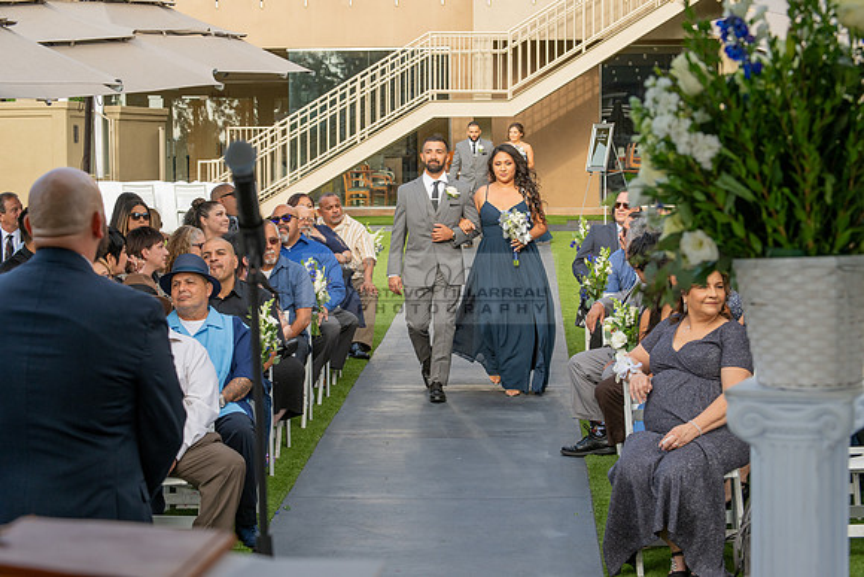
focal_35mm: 80
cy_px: 288
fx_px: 1920
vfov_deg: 17.1
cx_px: 432
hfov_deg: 25.4
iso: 400
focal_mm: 80
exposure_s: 1/400
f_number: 6.3
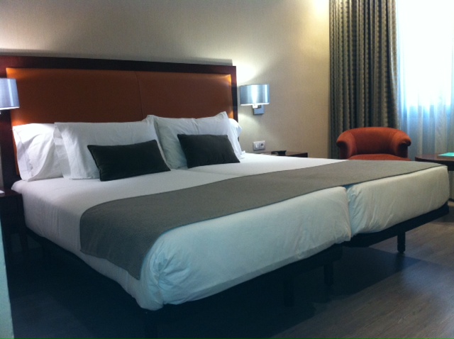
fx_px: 458
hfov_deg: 52.7
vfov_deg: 40.6
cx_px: 227
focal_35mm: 35
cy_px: 170
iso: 160
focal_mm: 3.85
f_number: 2.8
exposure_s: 1/15
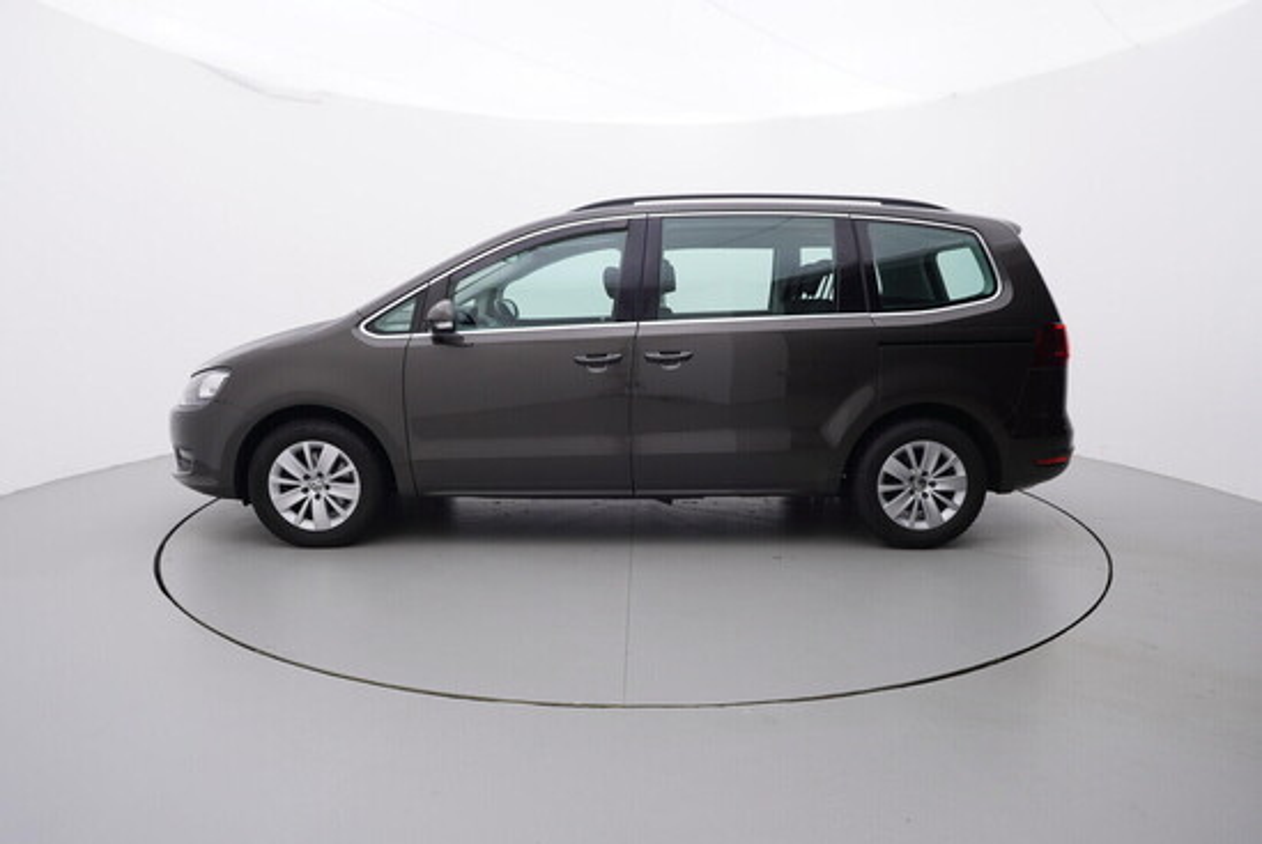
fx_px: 789
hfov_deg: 77.3
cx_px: 631
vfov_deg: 56.2
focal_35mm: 22
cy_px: 422
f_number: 5
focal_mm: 15
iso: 200
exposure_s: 1/80
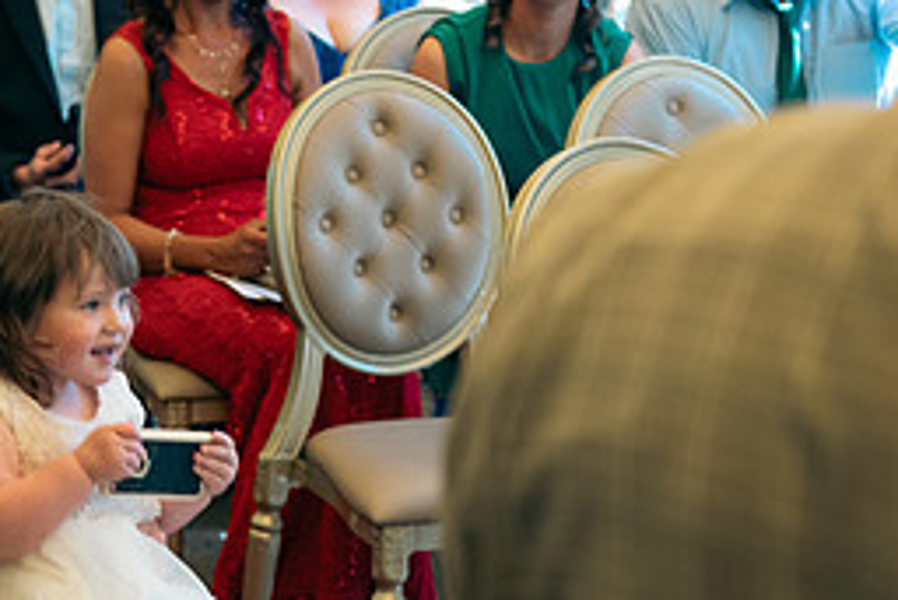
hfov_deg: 15.9
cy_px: 395
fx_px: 3170
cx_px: 81
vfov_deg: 10.8
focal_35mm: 127
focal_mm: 56
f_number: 3.5
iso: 250
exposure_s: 1/250
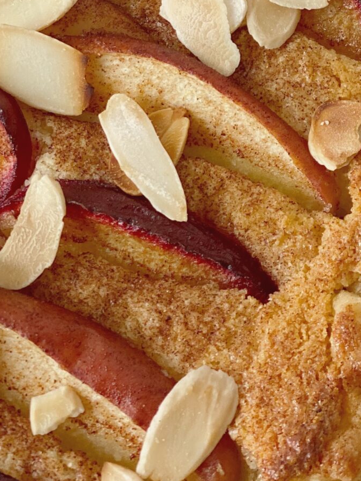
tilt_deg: -68.6
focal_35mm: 148
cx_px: 339
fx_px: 2056
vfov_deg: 13.2
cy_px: 66
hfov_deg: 10.0
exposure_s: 1/122
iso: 40
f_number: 2
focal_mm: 6
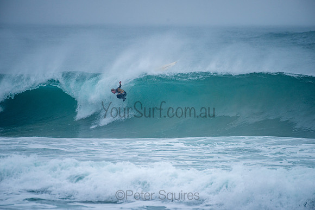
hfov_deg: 3.8
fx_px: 4739
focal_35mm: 541
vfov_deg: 2.5
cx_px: 158
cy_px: 105
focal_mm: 500
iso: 220
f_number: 5.6
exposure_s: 1/1000
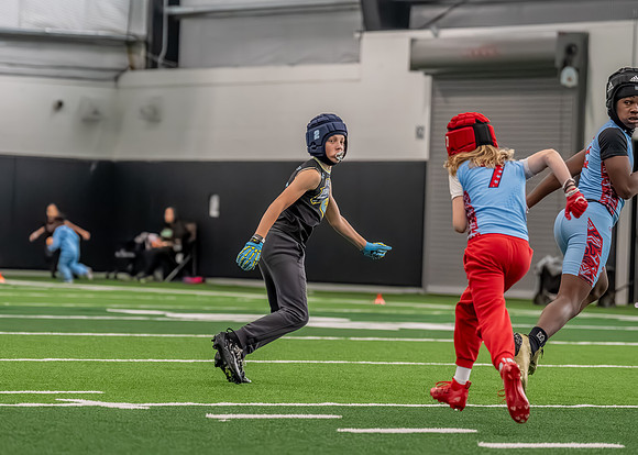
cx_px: 242
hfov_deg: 10.1
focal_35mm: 199
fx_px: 3603
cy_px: 252
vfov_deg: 7.2
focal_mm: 110
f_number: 2.8
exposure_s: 1/1000
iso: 6400
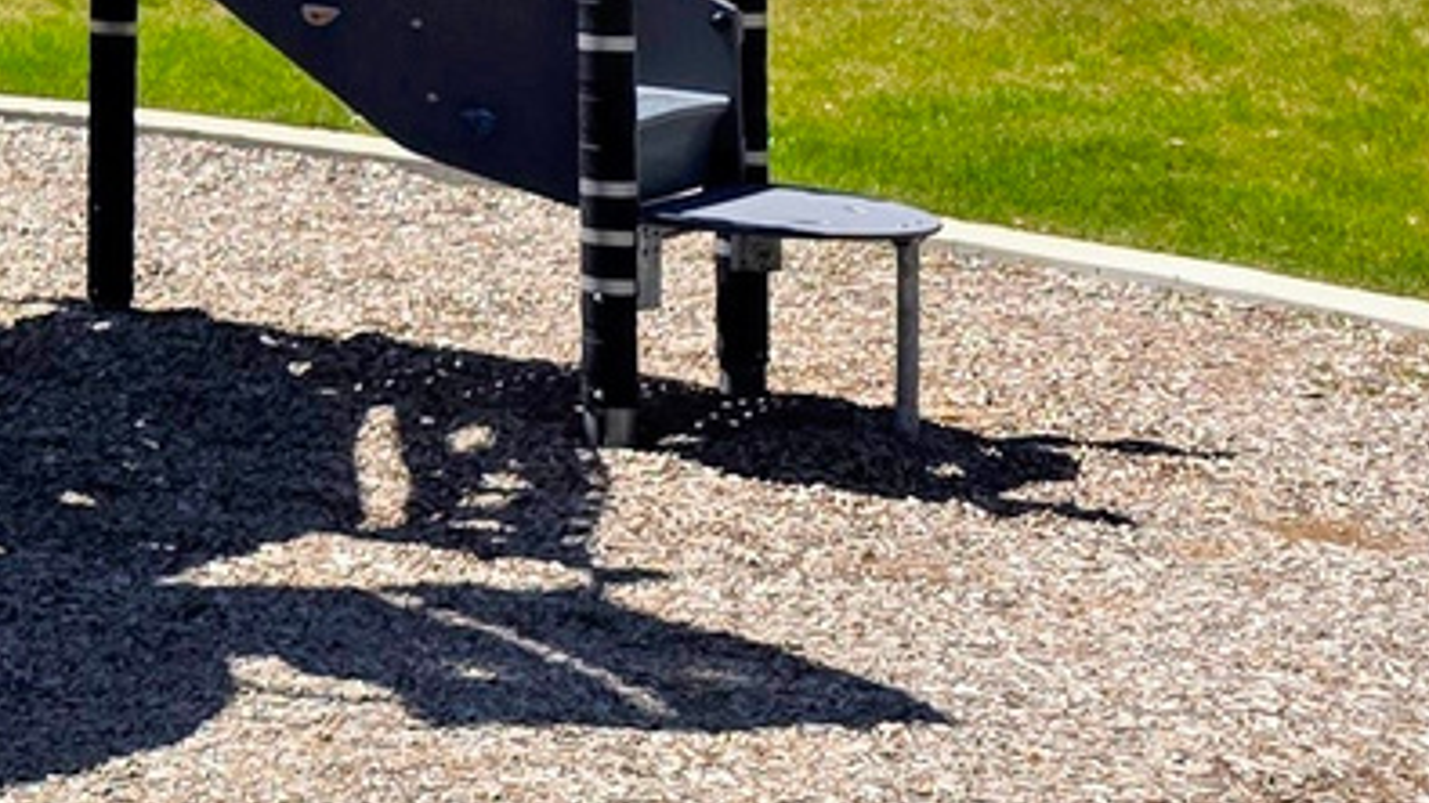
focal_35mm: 130
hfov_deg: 13.5
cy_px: -524
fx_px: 4925
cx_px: -1664
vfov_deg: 9.0
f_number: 1.7
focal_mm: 6.3
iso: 80
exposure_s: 1/7061
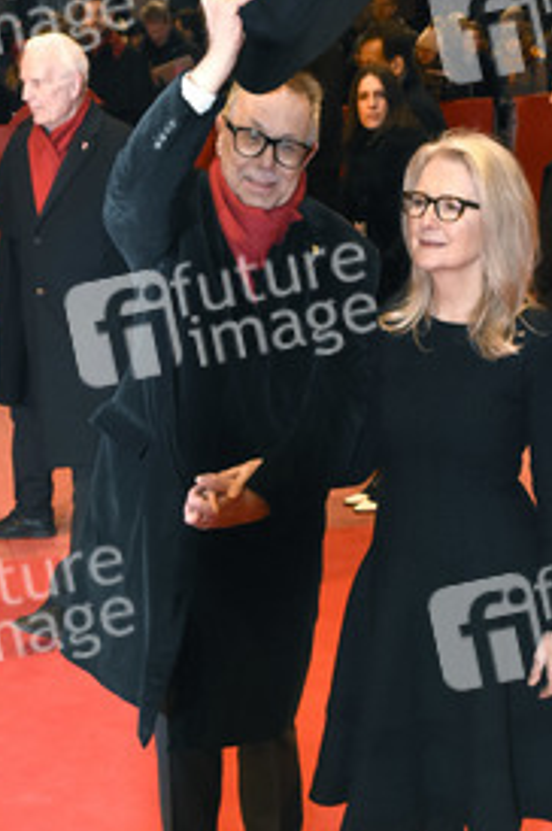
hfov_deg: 23.7
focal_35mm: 57
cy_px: 467
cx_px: 309
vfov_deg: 35.0
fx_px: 1314
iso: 1600
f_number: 6.3
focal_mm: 26
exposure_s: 1/250
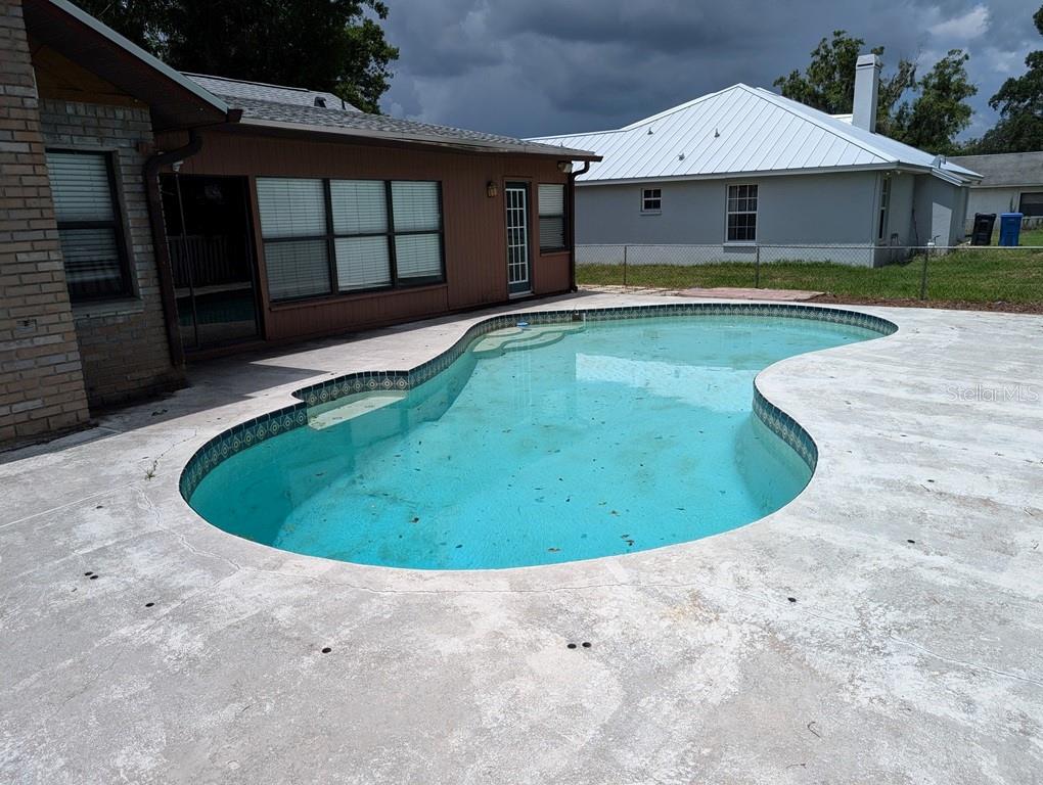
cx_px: 522
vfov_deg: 56.9
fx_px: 724
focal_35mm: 24
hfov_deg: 71.5
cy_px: 392
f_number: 1.68
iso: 26
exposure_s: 1/2564
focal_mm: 6.9
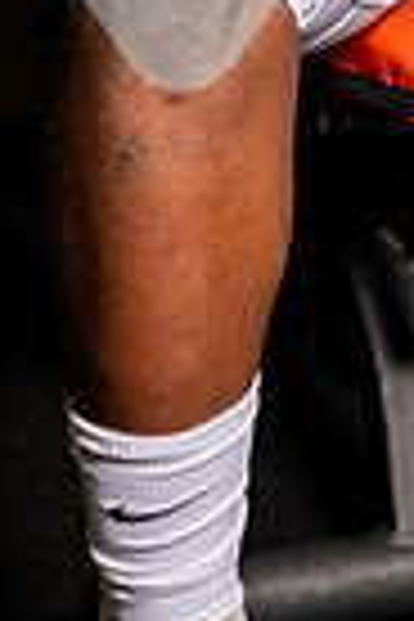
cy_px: -364
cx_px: 630
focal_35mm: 127
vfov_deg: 14.8
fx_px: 2191
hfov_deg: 10.4
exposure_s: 1/500
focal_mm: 39
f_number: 4.5
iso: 320
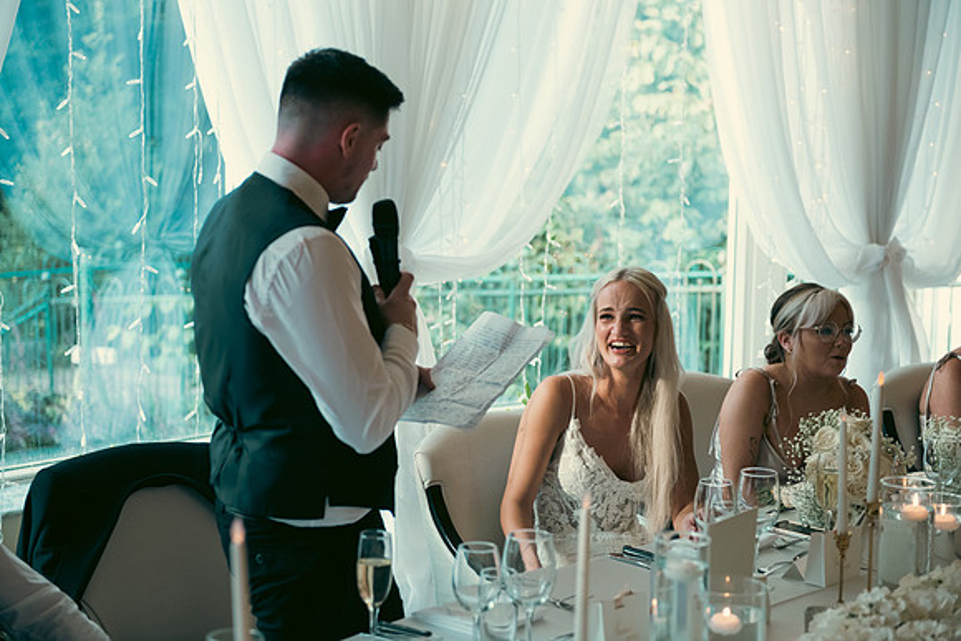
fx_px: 1869
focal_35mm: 70
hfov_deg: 28.8
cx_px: 480
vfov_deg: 19.5
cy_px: 320
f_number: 3.5
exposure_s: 1/160
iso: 400
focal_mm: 70
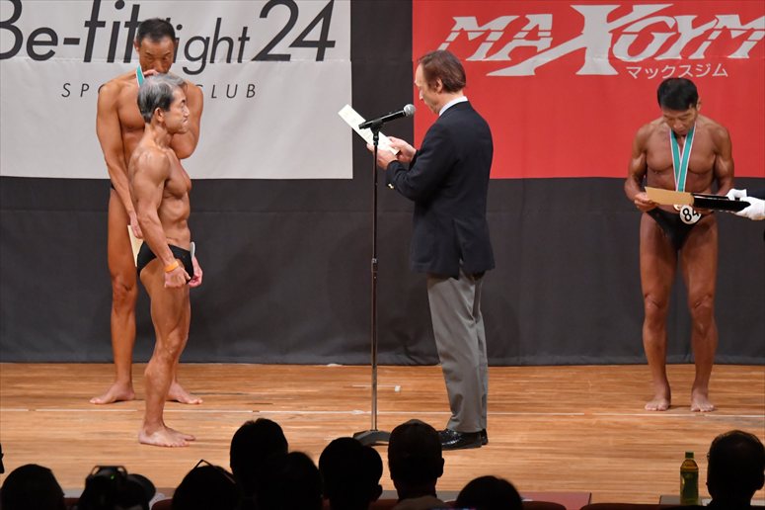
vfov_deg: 5.7
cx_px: 382
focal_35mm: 240
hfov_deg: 8.6
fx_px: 5098
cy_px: 255
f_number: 5.6
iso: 7200
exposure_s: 1/400
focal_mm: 160
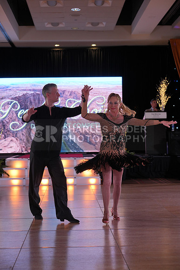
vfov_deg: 30.1
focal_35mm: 67
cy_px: 135
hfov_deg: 20.3
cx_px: 90
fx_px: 502
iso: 800
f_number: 4
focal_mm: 67
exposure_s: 1/400
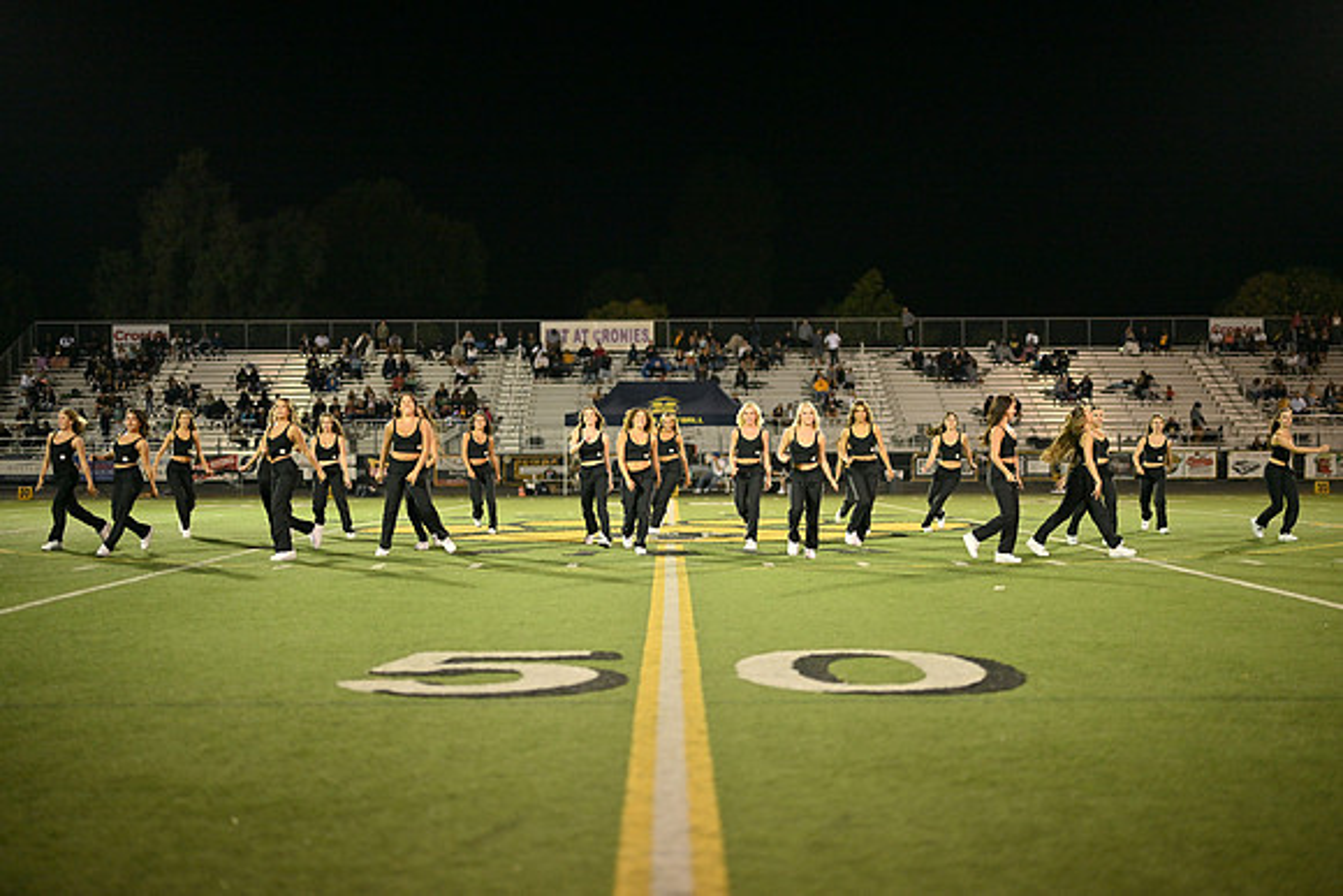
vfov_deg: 27.0
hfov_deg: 39.6
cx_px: 672
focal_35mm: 50
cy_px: 448
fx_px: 1866
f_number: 1.2
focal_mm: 50
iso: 500
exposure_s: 1/500
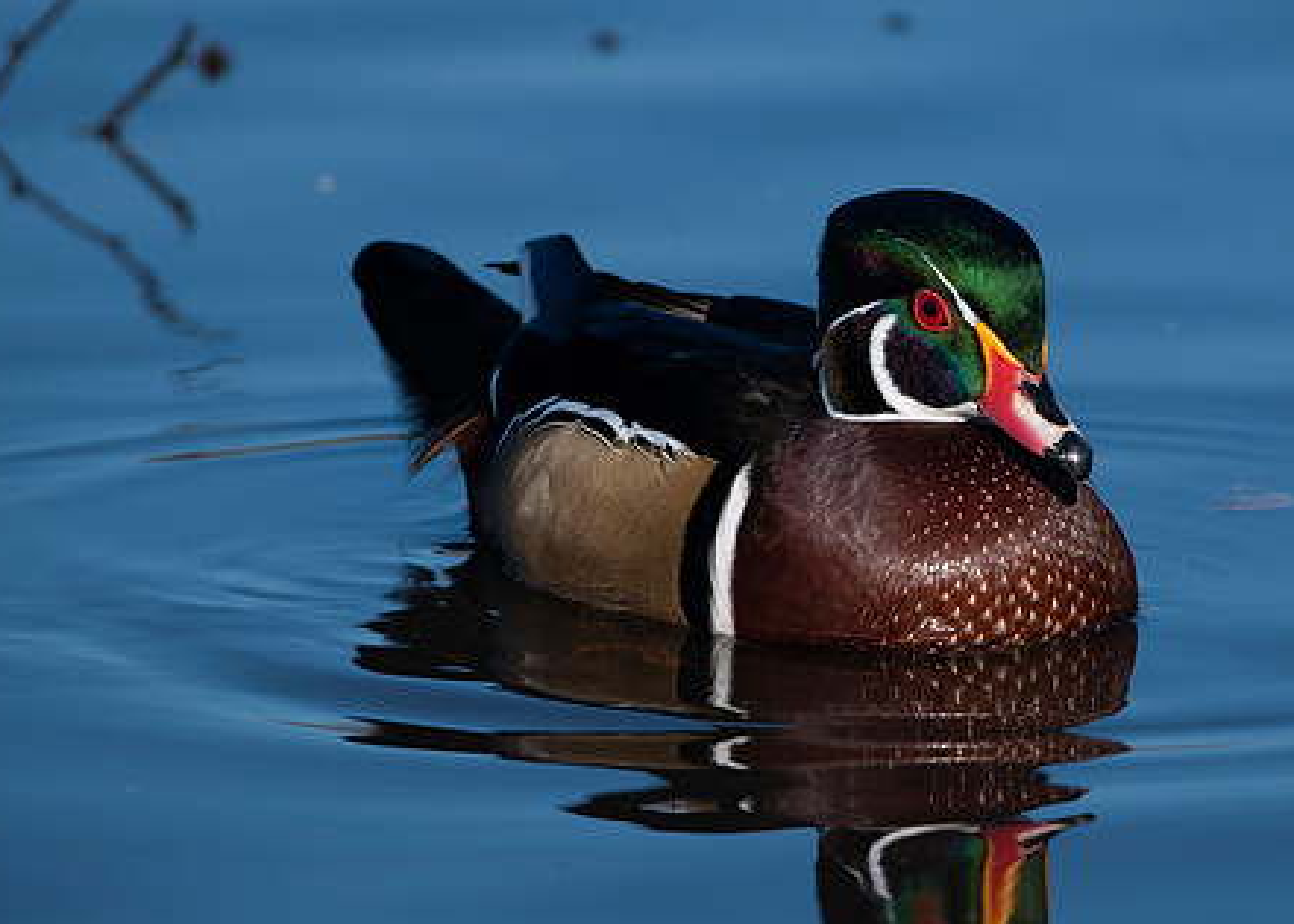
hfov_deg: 2.7
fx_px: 27563
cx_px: 774
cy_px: 512
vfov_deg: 1.9
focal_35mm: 750
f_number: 8
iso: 100
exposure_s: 1/320
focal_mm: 500
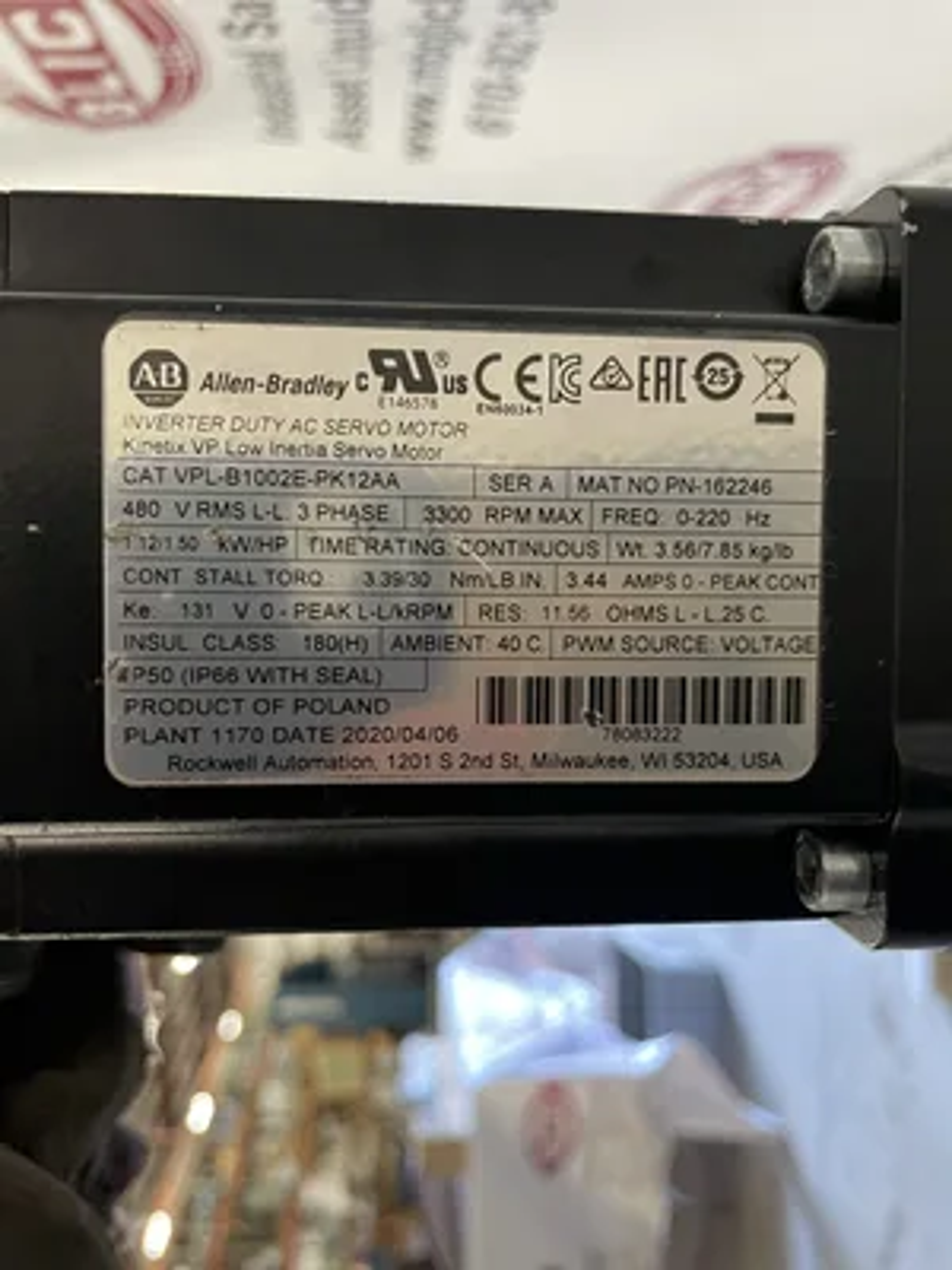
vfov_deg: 67.3
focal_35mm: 26
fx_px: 953
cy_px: 635
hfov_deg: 53.1
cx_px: 476
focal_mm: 4.2
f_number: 1.6
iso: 640
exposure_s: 1/40
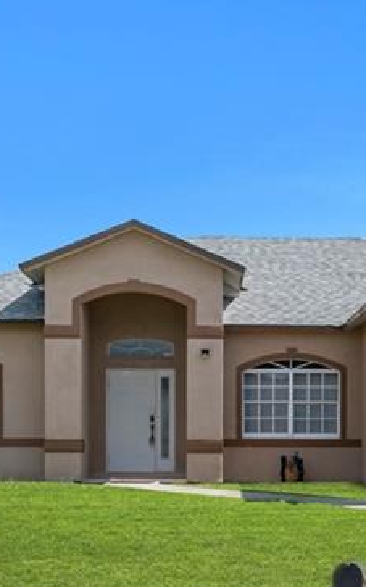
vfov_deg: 23.8
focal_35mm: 86
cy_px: 460
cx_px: 264
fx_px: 1375
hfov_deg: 15.1
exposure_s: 1/250
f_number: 8
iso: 100
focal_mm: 20
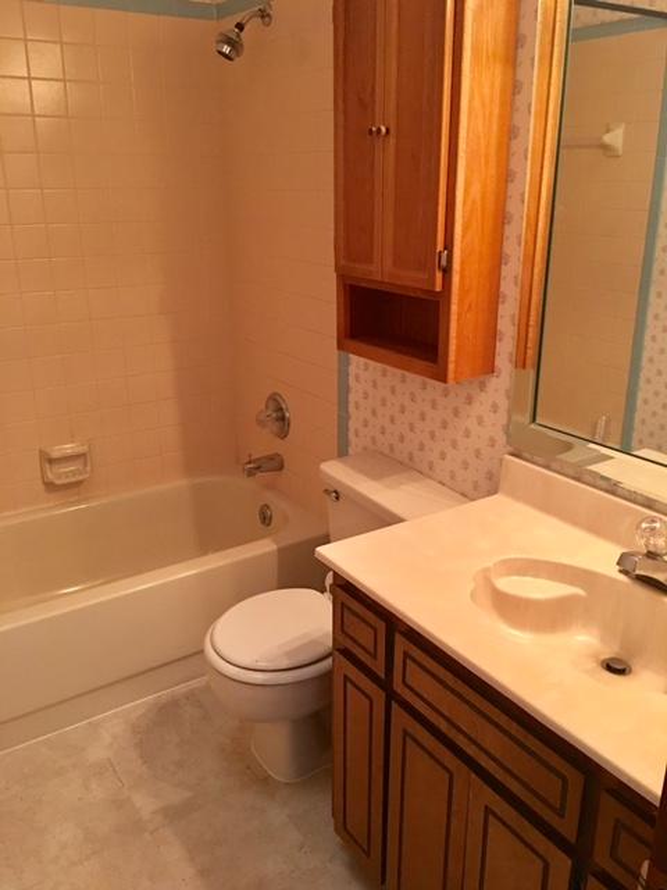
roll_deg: -0.8
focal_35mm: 29
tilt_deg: -18.3
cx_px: 334
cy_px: 445
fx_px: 745
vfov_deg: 61.7
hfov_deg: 48.2
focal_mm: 4.15
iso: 100
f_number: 2.2
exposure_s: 1/10
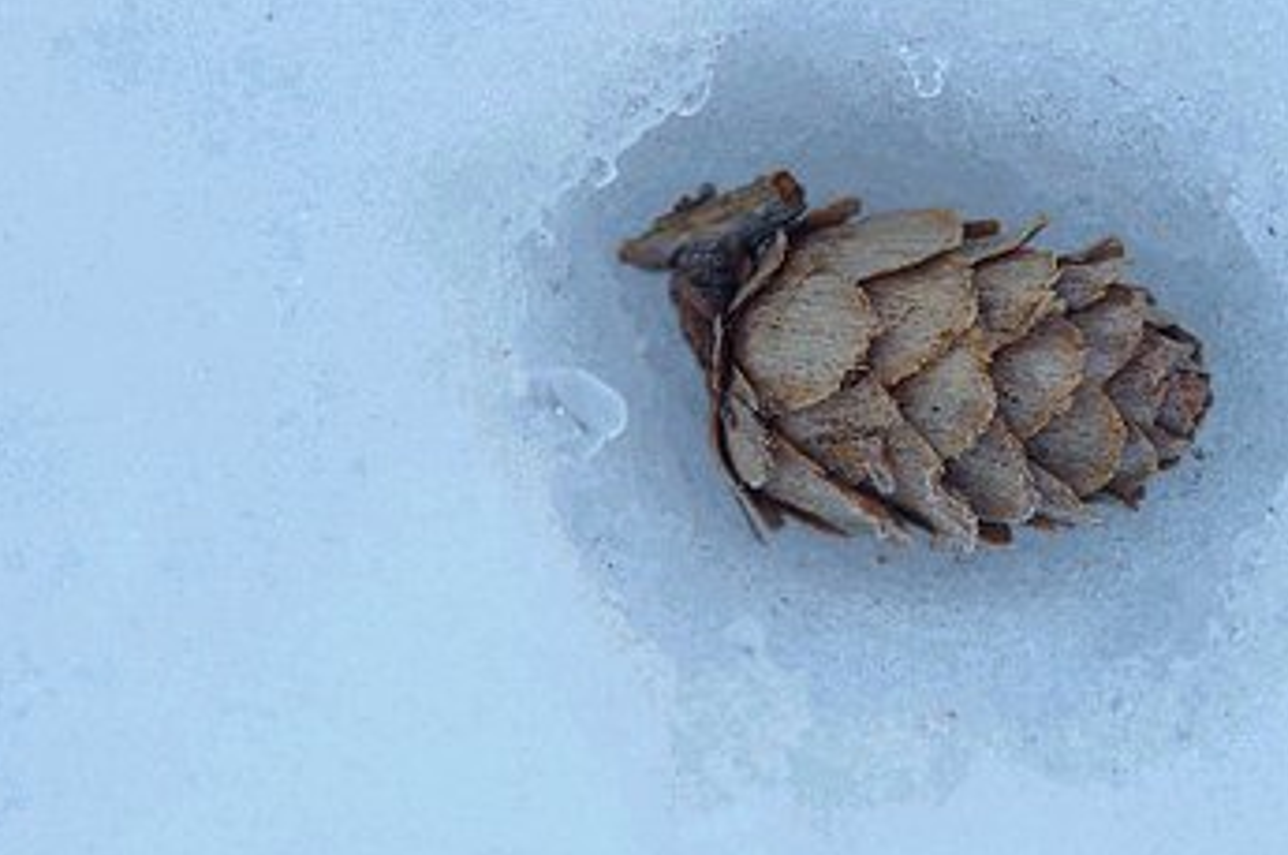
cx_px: 930
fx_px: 15899
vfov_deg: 3.1
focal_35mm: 445
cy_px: 306
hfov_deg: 4.6
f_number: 8
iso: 200
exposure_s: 1/125
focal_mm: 200
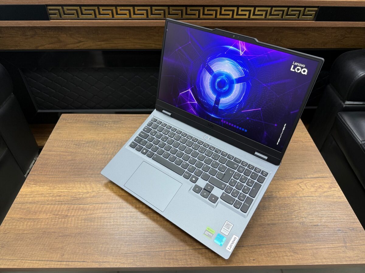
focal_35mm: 24
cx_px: 182
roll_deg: -0.9
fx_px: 253
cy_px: 136
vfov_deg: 56.8
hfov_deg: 71.6
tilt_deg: -40.5
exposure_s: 1/50
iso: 125
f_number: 1.78
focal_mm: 6.76
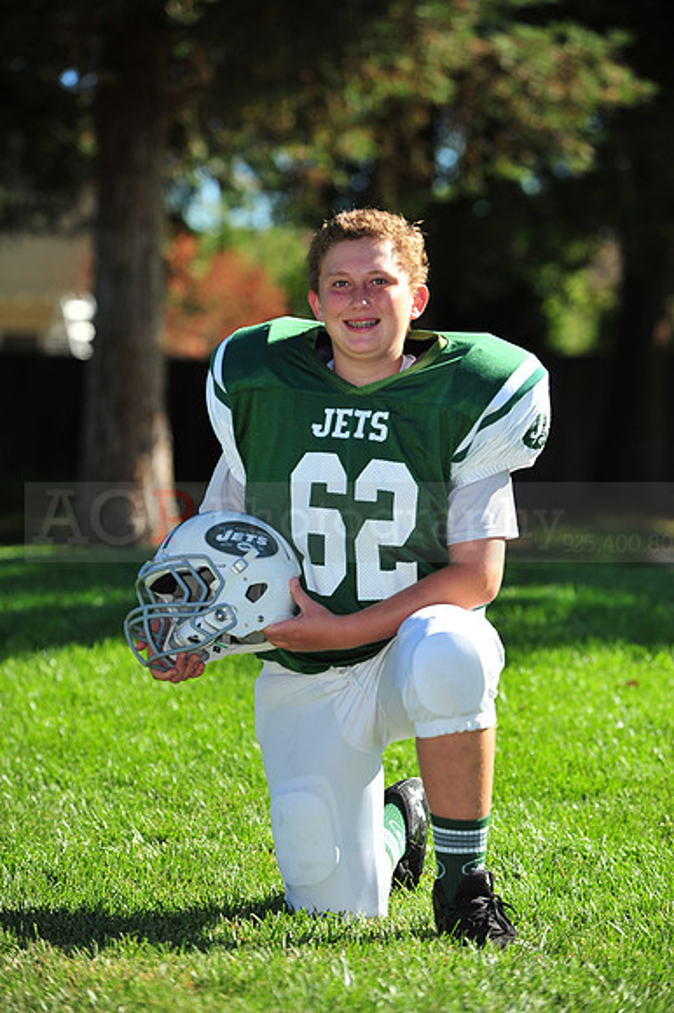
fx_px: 4358
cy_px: 506
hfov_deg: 8.8
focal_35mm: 155
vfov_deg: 13.3
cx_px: 337
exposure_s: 1/2000
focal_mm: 155
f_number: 4.5
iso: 400
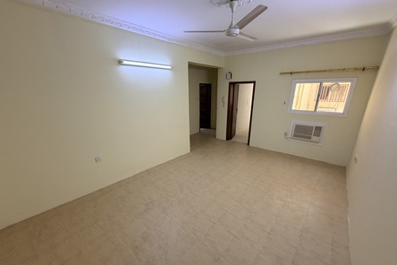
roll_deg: +0.4
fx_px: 165
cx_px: 202
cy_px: 145
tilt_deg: -17.6
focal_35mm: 15
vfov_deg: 77.1
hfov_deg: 100.4
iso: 200
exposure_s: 1/50
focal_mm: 2.22
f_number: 2.2
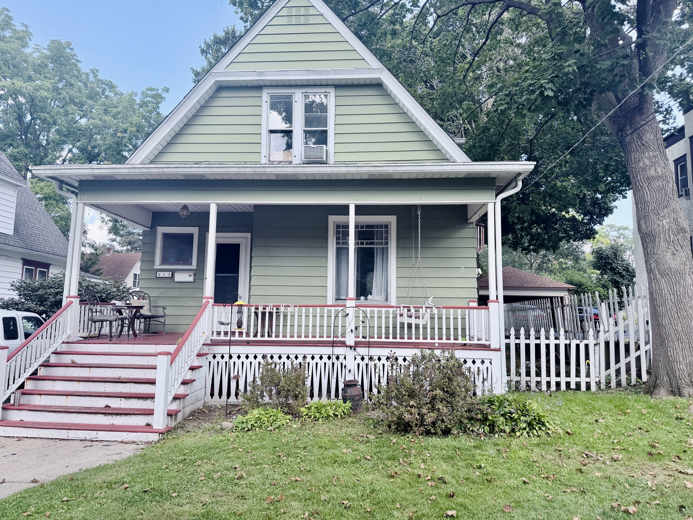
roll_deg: -1.2
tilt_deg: +6.7
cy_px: 260
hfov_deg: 71.6
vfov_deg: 56.8
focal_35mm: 24
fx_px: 480
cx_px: 346
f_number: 1.78
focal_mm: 6.76
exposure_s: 1/765
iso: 100
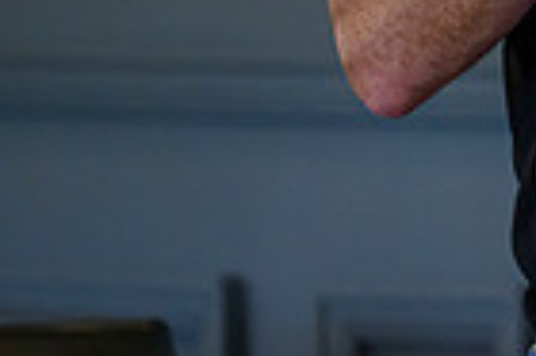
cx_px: 1034
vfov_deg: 1.8
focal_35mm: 766
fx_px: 11391
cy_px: -235
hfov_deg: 2.7
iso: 4000
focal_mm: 185
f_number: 2.8
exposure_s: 1/400
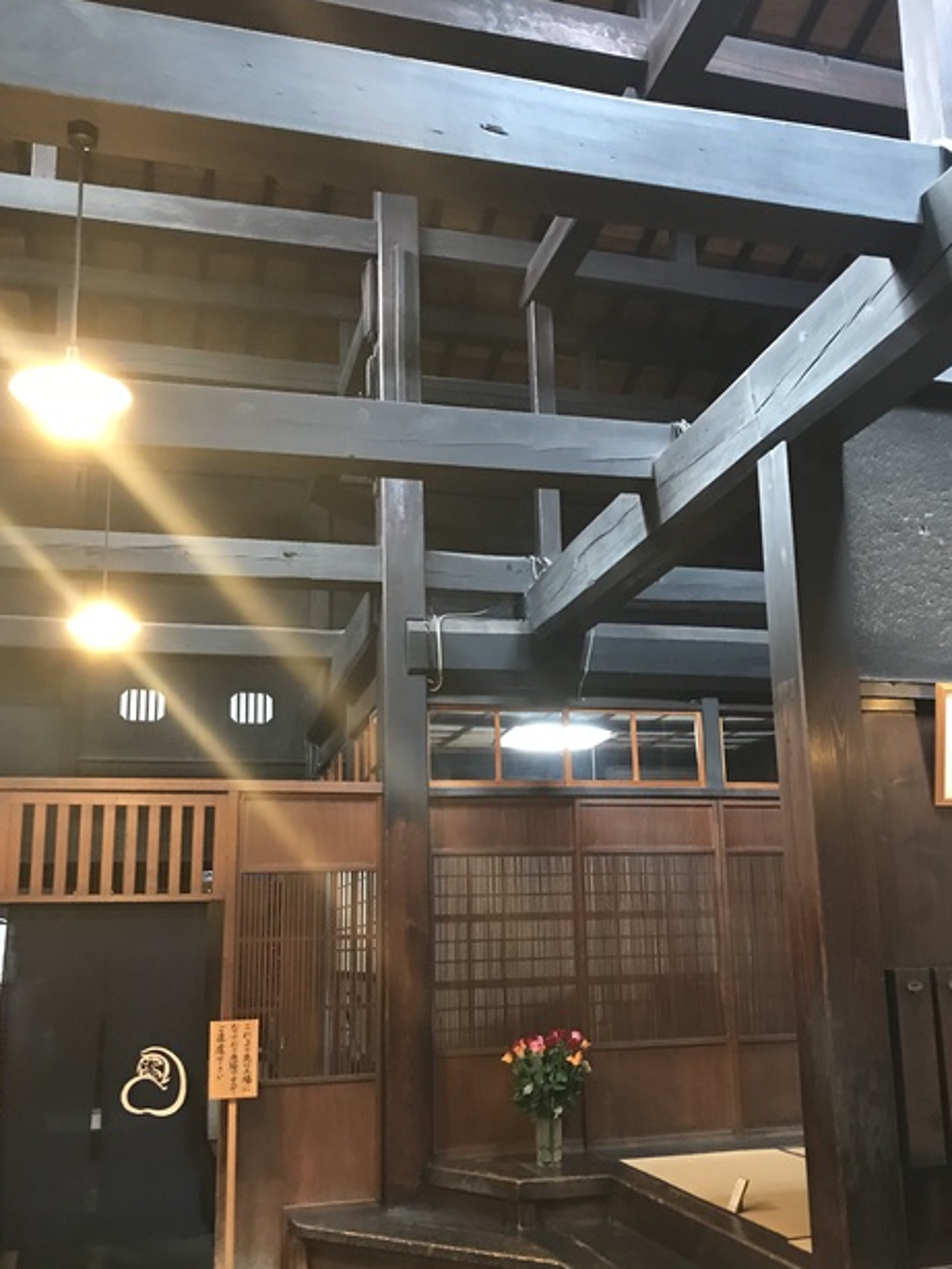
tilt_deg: +13.2
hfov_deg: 41.7
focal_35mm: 34
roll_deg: +1.8
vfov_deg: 53.9
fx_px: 1247
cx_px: 553
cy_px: 686
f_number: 1.8
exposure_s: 1/7
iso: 100
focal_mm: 3.99
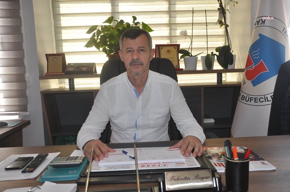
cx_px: 145
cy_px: 96
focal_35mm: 33
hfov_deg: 57.3
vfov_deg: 39.9
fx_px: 265
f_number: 3.8
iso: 500
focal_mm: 22
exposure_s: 1/125
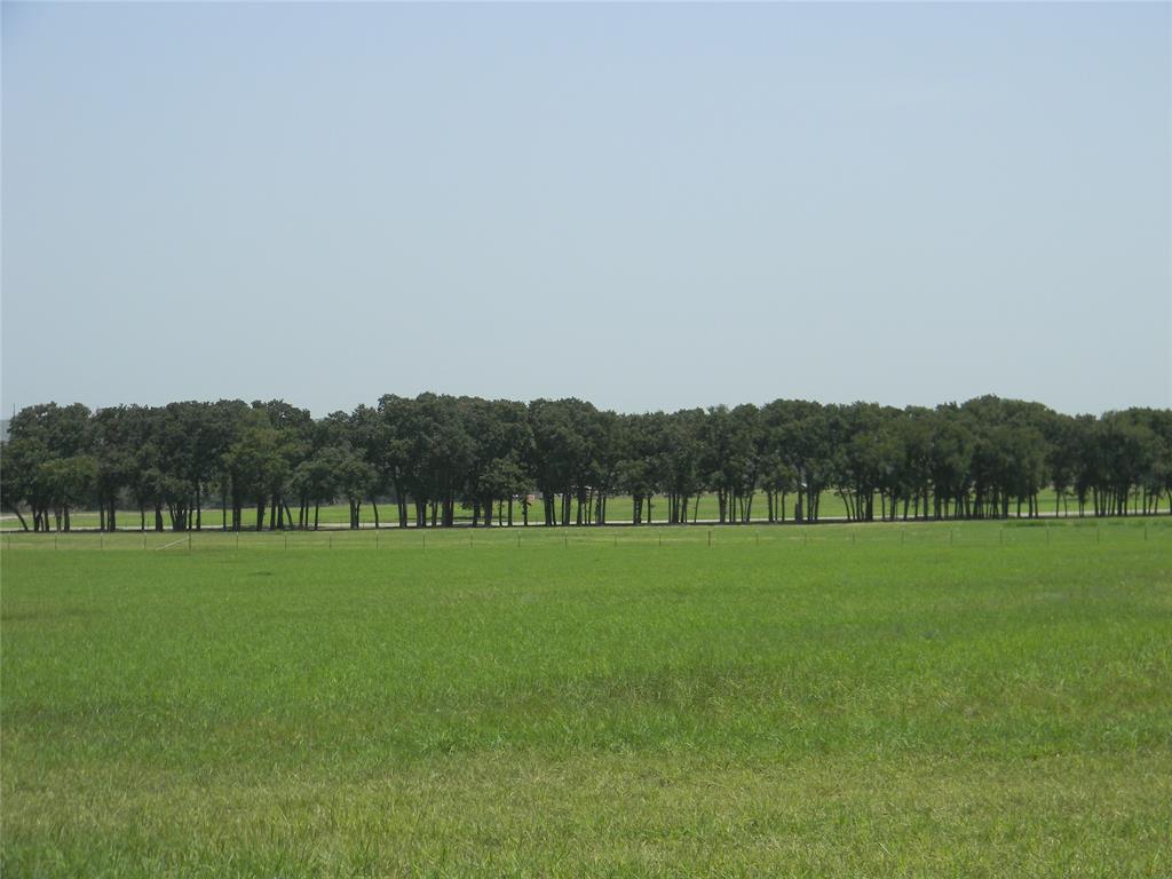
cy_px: 440
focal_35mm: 83
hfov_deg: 23.6
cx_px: 586
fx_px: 2810
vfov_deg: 17.8
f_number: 4.5
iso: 80
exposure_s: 1/683
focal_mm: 15.1
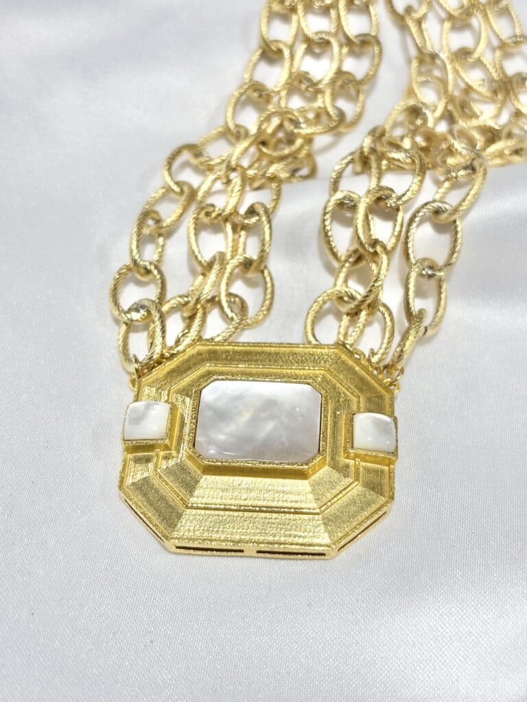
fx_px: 1056
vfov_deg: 36.8
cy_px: 351
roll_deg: +5.0
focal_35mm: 52
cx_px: 264
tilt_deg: -27.2
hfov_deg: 28.0
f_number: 1.6
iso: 32
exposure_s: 1/251
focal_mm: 5.96
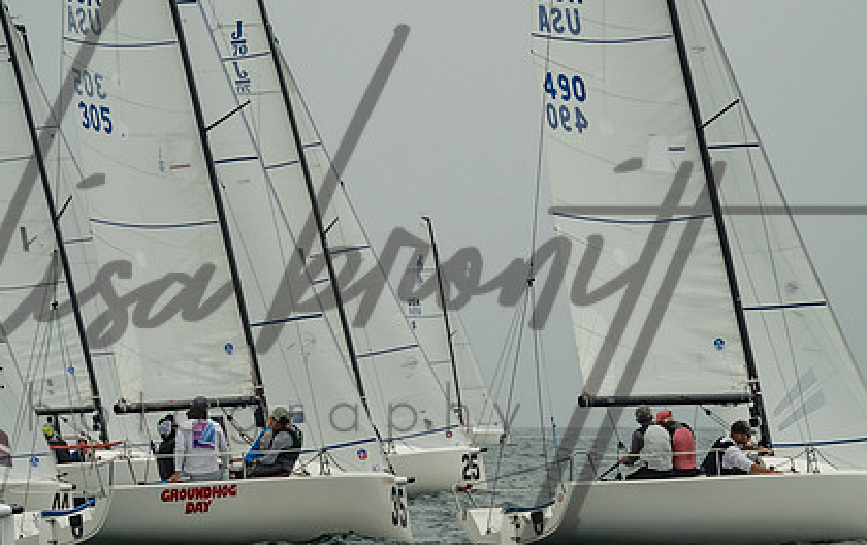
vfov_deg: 5.5
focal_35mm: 241
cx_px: 426
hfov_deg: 8.7
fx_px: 5704
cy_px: 329
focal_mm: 150
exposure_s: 1/3200
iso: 800
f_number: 9
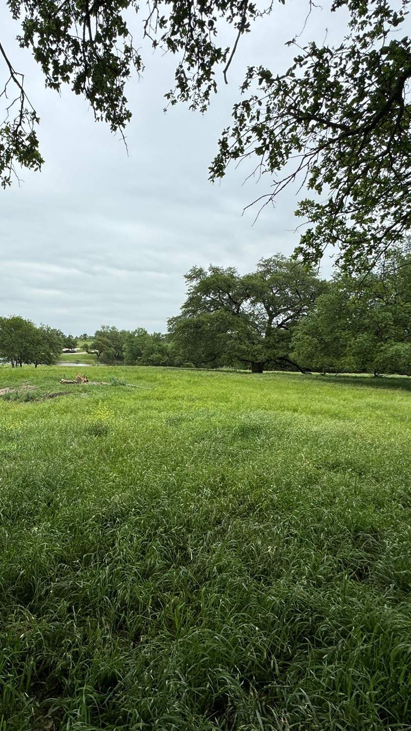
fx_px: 407
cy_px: 368
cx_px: 94
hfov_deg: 50.9
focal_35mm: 21
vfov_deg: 83.8
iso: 50
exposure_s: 1/2028
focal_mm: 2.22
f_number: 2.2
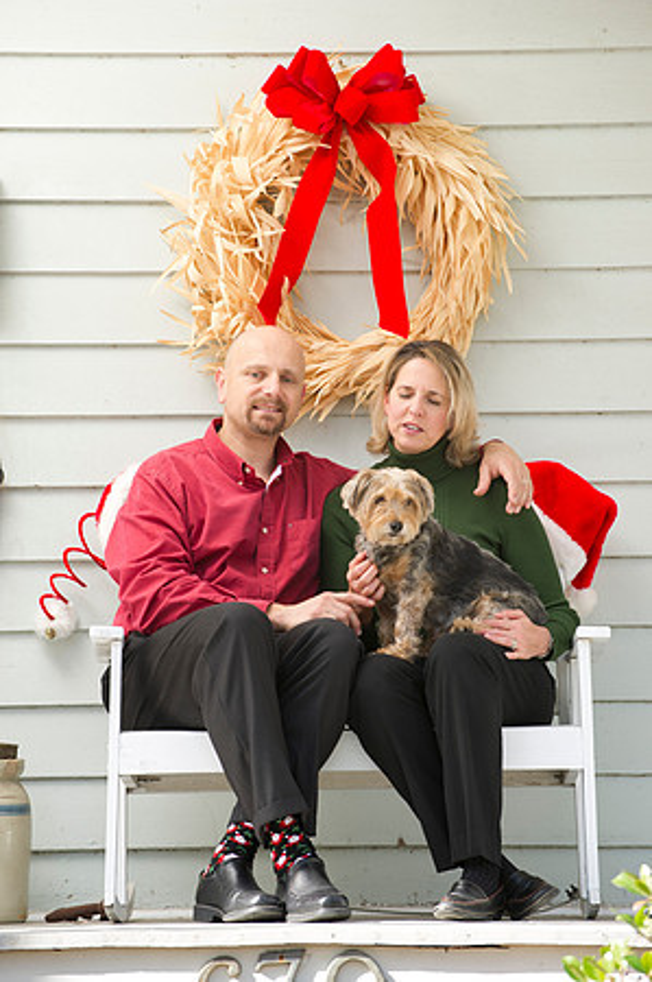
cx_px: 326
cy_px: 491
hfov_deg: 7.2
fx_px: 5173
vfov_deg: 10.8
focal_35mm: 190
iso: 200
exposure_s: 1/100
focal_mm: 190
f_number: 5.6
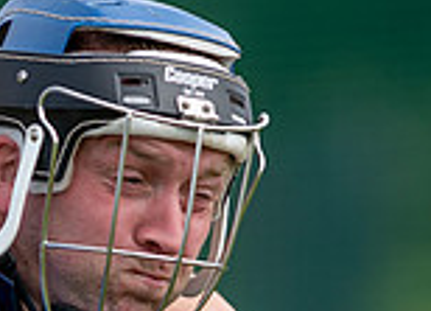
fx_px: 24189
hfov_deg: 1.0
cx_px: 200
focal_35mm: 1970
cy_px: 598
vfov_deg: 0.7
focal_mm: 300
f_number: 2.8
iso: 100
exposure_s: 1/1600
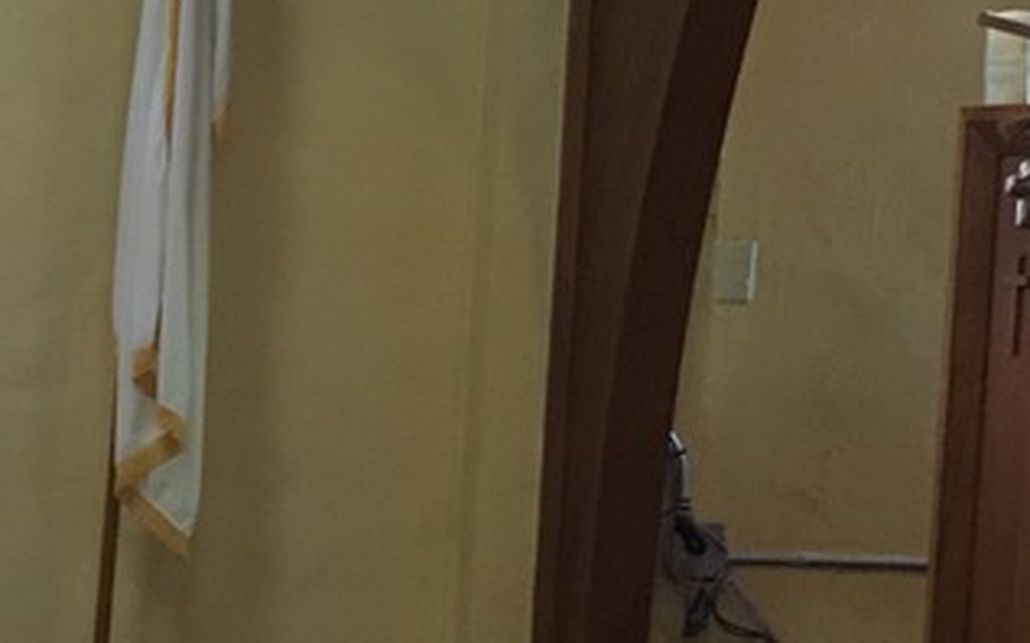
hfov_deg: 16.7
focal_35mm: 124
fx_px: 3480
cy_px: 344
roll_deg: -1.9
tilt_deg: -1.1
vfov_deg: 10.6
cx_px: 260
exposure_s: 1/30
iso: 160
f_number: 2.2
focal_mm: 4.15
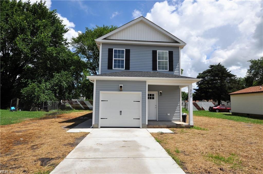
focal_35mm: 20
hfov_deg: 85.5
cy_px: 87
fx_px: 142
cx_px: 132
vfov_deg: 63.0
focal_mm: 13
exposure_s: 1/400
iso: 200
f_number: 10
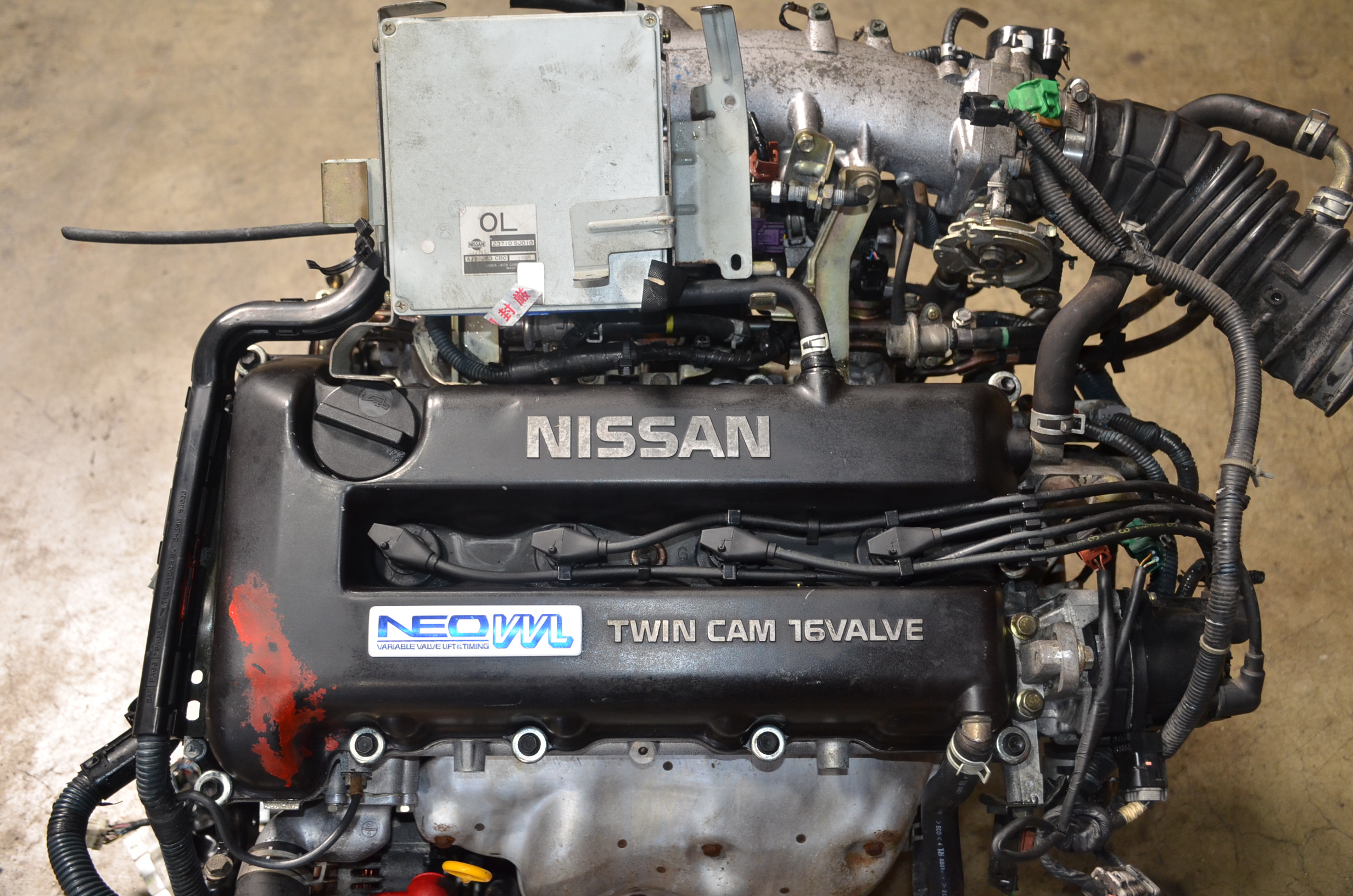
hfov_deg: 55.2
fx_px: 1294
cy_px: 448
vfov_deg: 38.2
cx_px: 676
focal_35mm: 34
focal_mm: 23
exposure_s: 1/60
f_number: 3.8
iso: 800
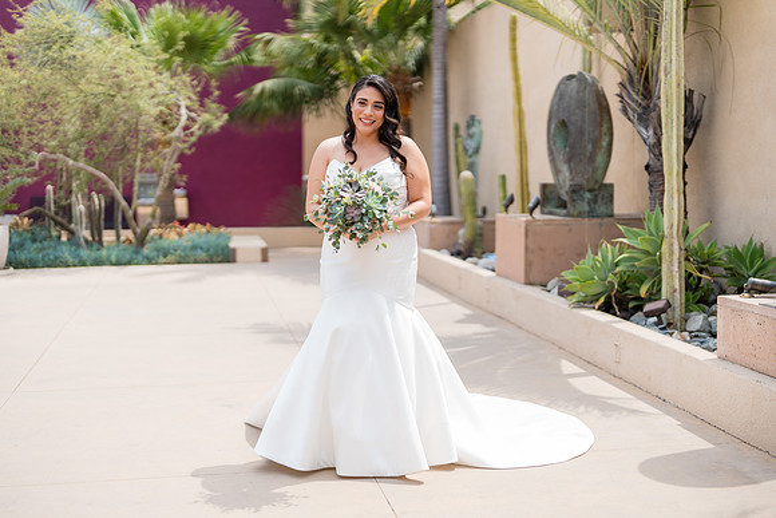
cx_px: 388
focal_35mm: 50
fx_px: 1078
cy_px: 259
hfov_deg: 39.6
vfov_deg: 27.0
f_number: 1.2
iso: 50
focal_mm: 50
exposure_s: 1/5000
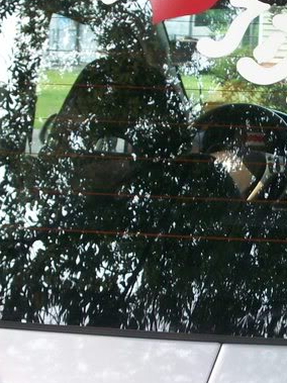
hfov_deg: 12.8
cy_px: 227
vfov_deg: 17.3
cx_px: 301
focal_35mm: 114
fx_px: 1261
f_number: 3.4
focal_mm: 9
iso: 80
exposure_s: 1/98.8
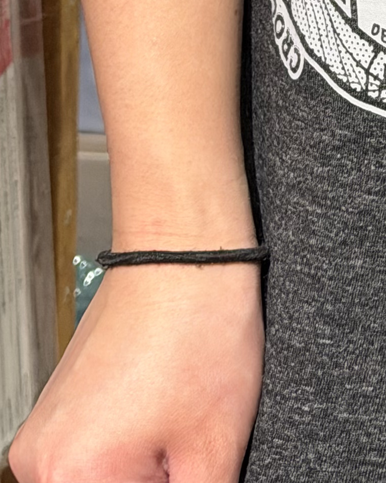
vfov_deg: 9.2
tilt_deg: -11.2
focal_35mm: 197
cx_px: 665
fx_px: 2814
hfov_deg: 7.6
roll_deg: -2.7
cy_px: -511
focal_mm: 6.76
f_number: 1.78
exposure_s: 1/50
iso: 100
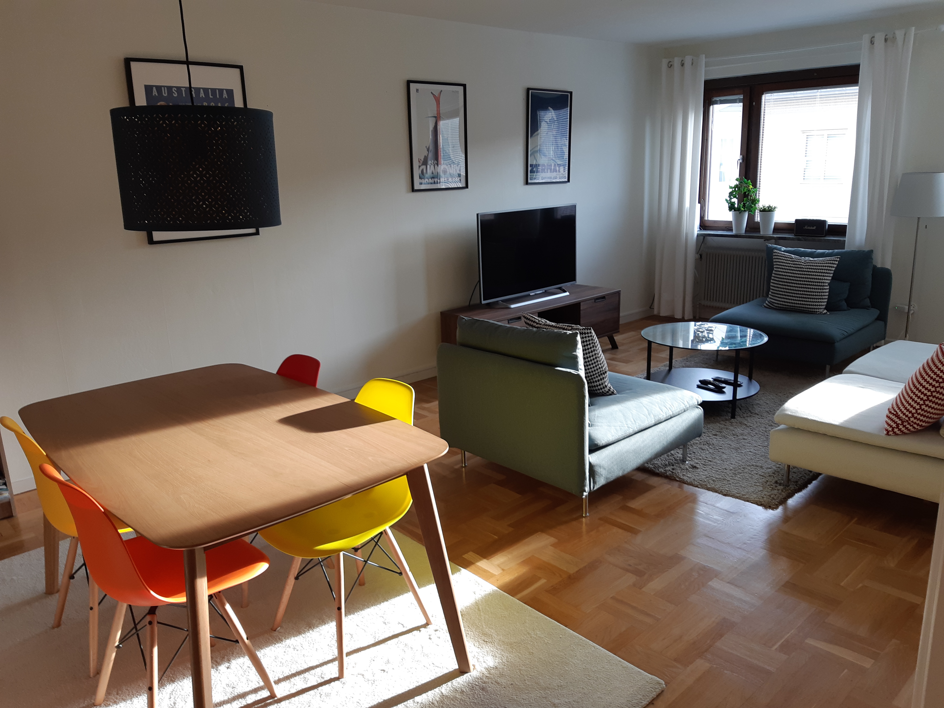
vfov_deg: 53.1
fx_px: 709
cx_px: 472
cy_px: 354
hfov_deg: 67.3
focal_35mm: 26
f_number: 1.7
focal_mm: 3.93
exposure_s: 1/50
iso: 40
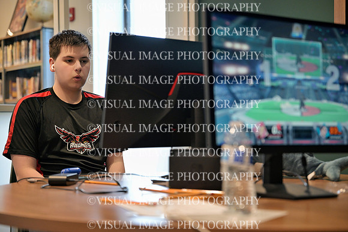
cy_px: 116
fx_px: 677
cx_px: 174
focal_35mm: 70
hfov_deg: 28.8
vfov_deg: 19.5
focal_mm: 70
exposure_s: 1/250
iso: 1600
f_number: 2.8
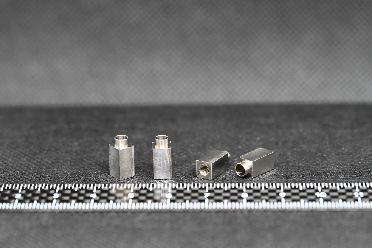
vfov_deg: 13.0
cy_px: 124
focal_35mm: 105
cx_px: 186
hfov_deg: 19.5
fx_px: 1085
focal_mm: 105
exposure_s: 1/125
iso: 7200
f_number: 8
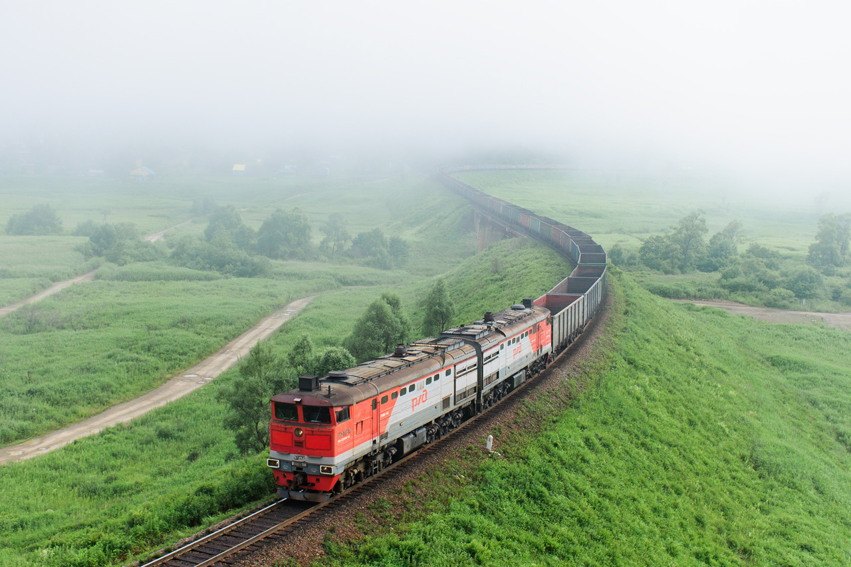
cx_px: 426
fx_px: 957
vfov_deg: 33.0
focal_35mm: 40
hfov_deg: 47.9
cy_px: 284
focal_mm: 27
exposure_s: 1/640
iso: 200
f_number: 6.3
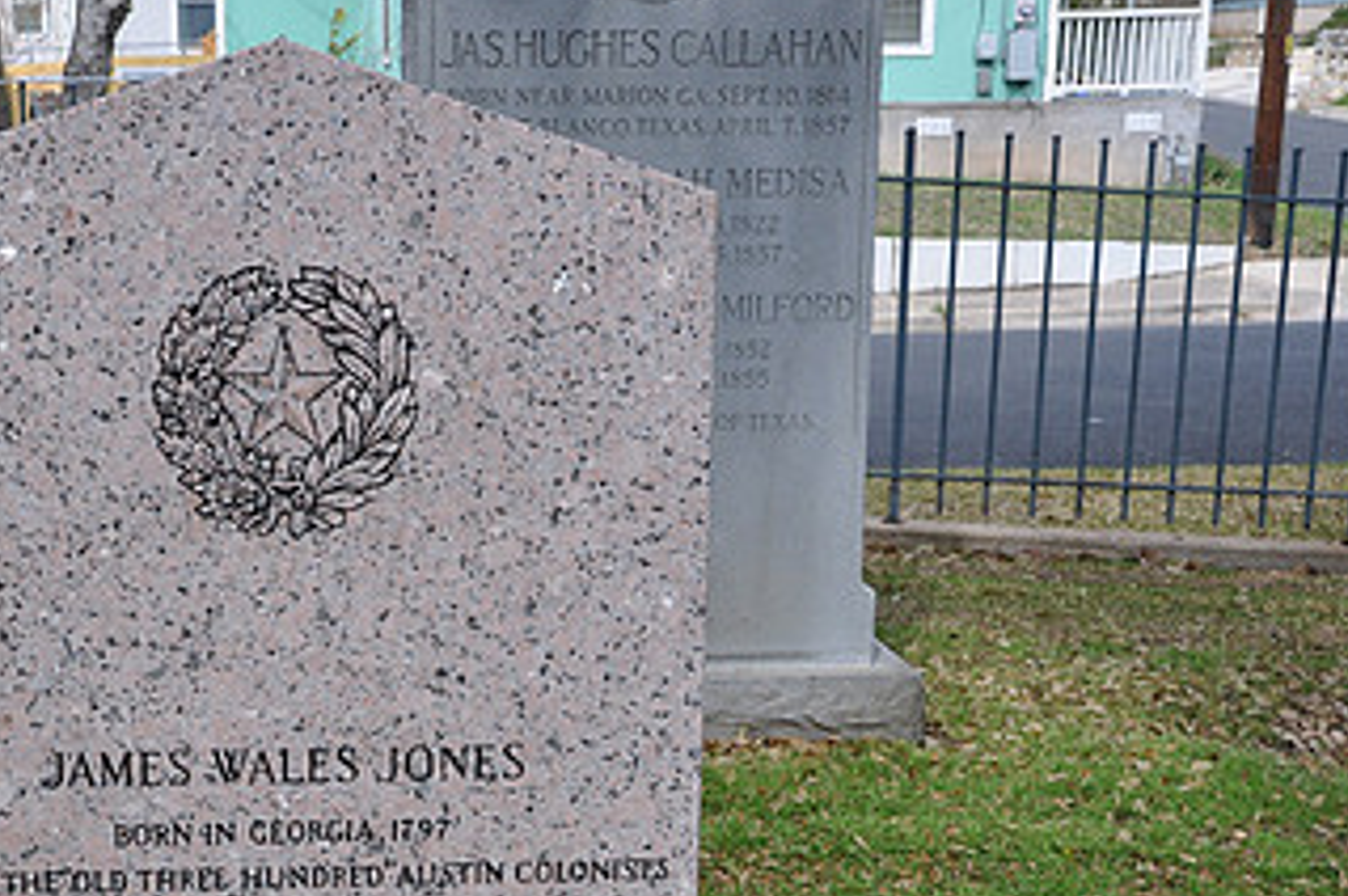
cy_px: 754
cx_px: 304
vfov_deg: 22.2
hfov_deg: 32.7
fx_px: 2244
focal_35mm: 60
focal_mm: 22
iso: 250
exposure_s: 1/125
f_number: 5.6
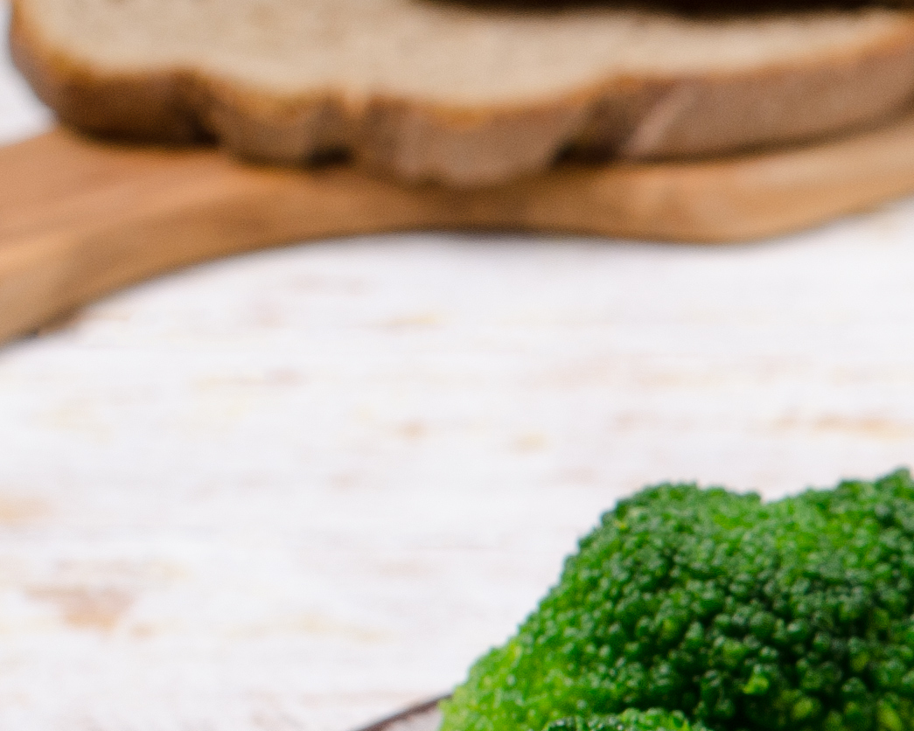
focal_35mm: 265
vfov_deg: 5.8
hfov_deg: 7.1
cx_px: 1511
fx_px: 7168
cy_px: 1103
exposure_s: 1/160
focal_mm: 40
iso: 125
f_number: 9
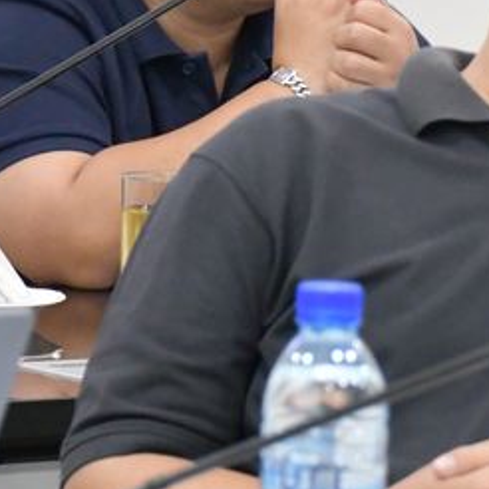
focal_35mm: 425
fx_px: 6792
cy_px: 162
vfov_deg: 4.1
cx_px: 580
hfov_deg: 4.1
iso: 6400
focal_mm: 80
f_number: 5.3
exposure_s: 1/125
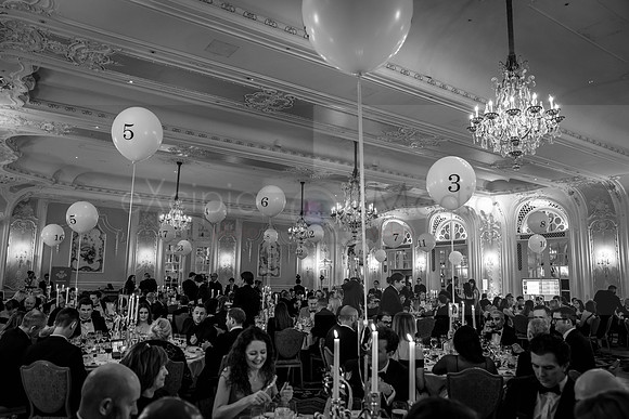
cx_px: 314
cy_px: 210
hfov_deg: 68.4
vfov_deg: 48.7
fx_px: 463
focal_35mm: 27
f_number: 2.8
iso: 1250
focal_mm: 26
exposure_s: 1/60
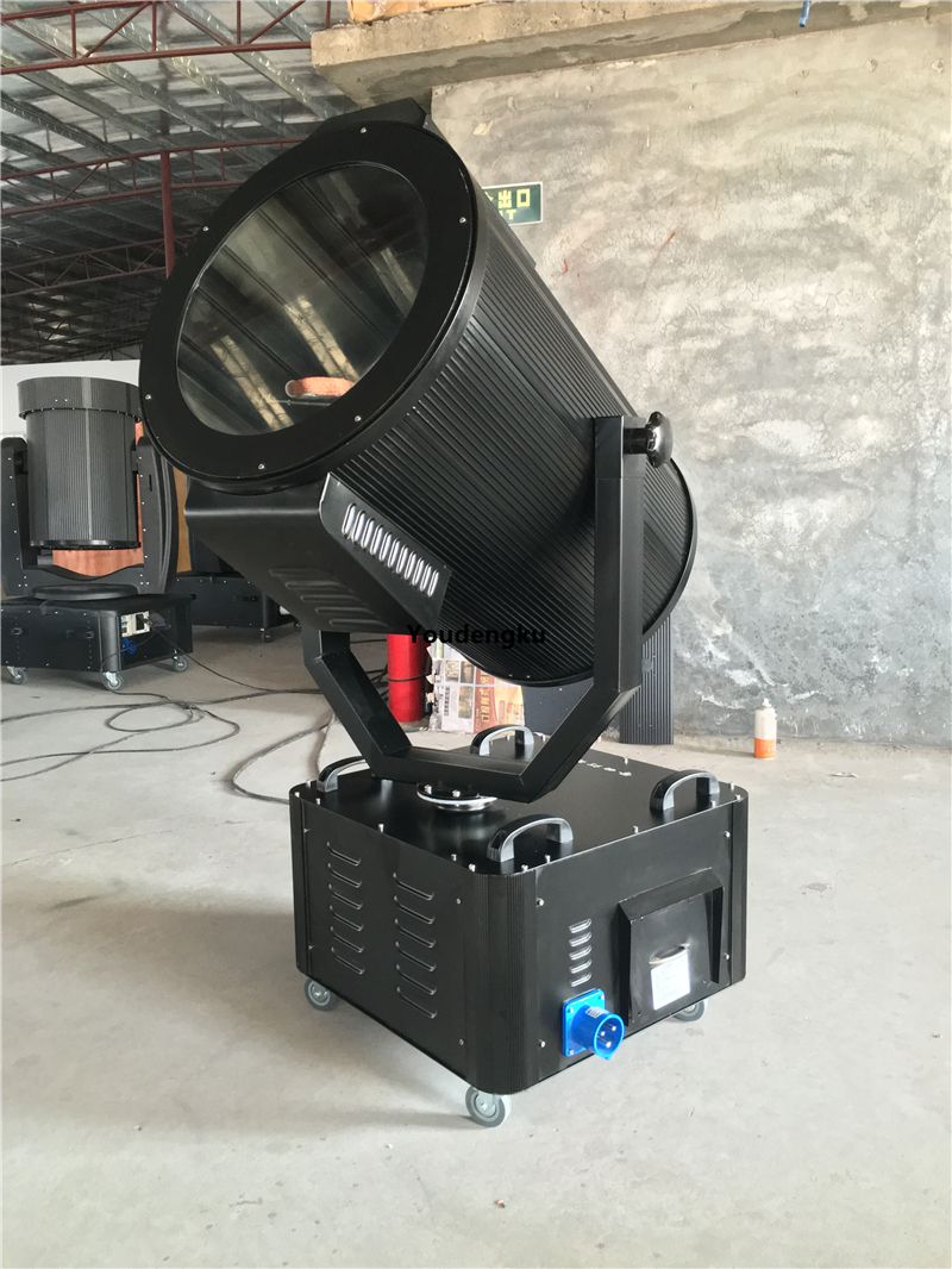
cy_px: 634
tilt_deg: -8.1
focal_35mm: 29
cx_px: 476
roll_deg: +0.4
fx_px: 1063
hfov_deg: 48.2
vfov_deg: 61.6
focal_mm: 4.15
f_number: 2.2
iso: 200
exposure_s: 1/25
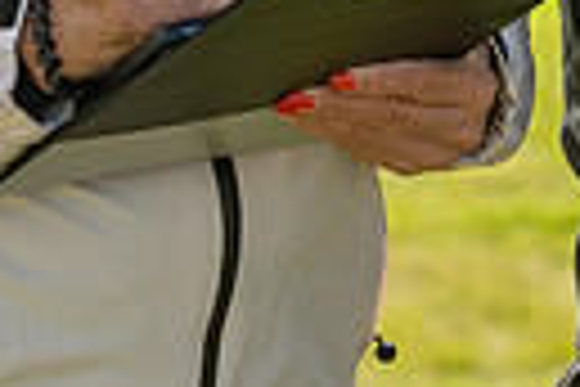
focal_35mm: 449
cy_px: -446
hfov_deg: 4.6
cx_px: 468
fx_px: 7233
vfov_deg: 3.0
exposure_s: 1/1000
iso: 250
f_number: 5.6
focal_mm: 100
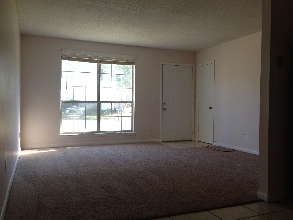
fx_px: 279
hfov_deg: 55.4
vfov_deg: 42.9
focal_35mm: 33
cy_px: 110
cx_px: 146
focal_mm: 4.12
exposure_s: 1/60
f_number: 2.4
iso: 64
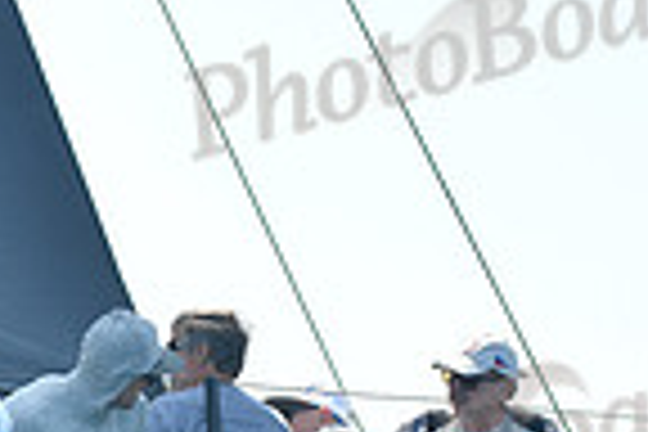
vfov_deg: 4.5
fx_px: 5454
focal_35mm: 303
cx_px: -45
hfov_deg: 6.8
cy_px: 754
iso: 320
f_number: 3.2
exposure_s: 1/640
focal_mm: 75
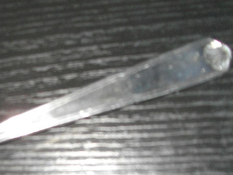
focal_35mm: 62
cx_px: 19
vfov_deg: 23.0
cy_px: 159
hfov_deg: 29.7
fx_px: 417
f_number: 2.9
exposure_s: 1/50
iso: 200
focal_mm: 5.7
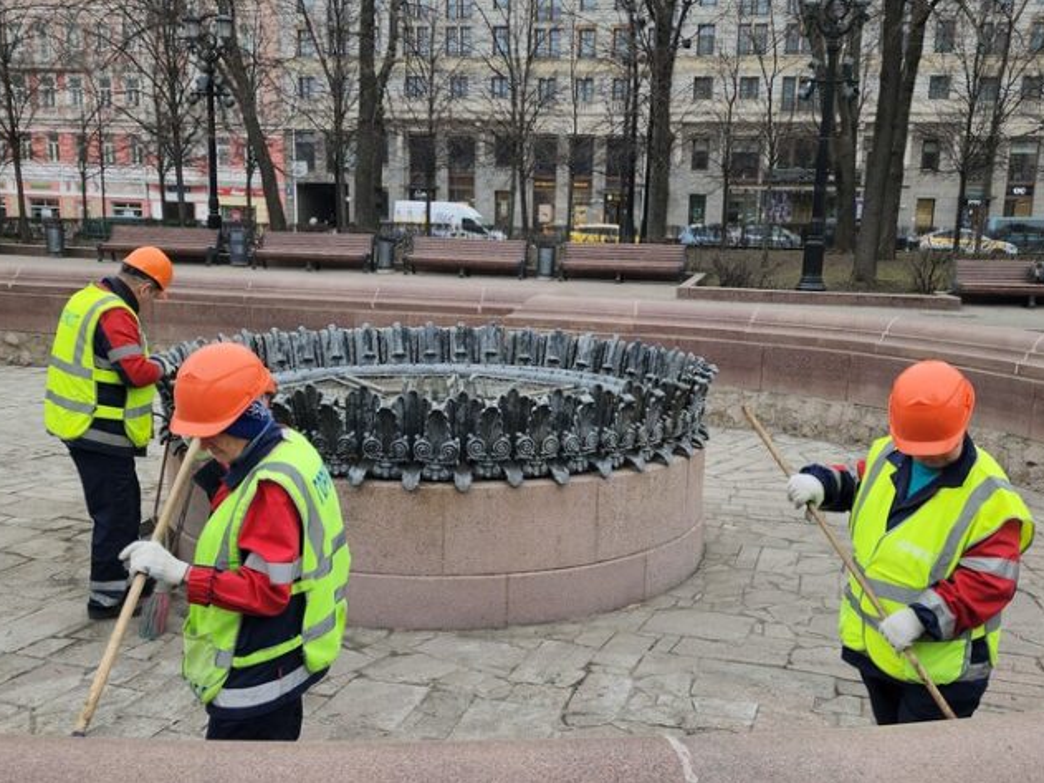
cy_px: 447
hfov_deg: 63.4
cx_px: 534
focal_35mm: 28
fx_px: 844
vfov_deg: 49.6
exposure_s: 1/301
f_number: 1.8
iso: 12
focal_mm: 6.4
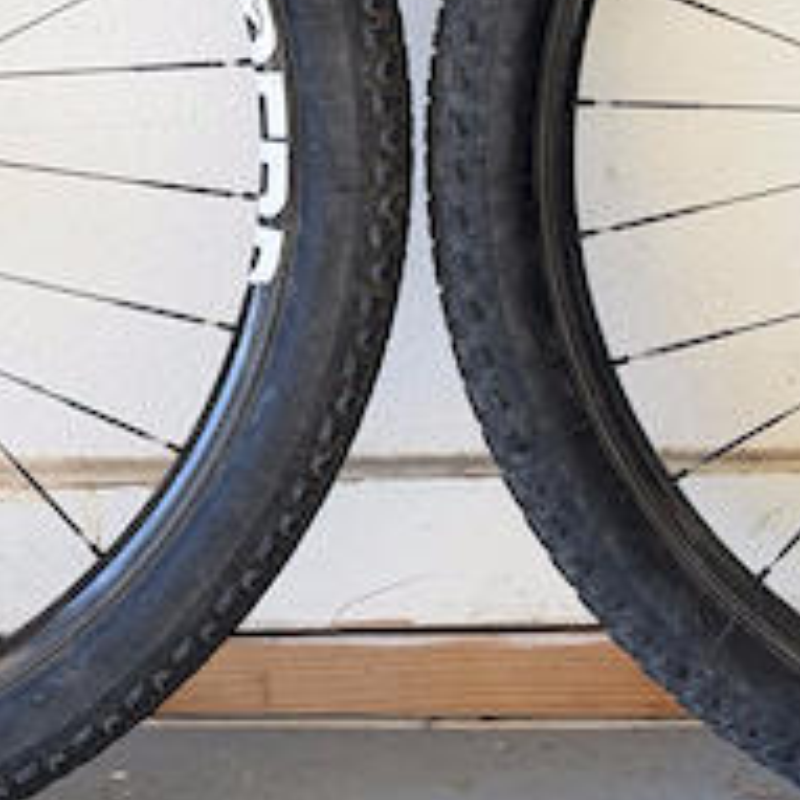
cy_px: 151
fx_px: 4654
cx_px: 398
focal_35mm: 178
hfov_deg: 9.8
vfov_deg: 9.8
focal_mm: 6.76
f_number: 1.78
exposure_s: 1/278
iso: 64
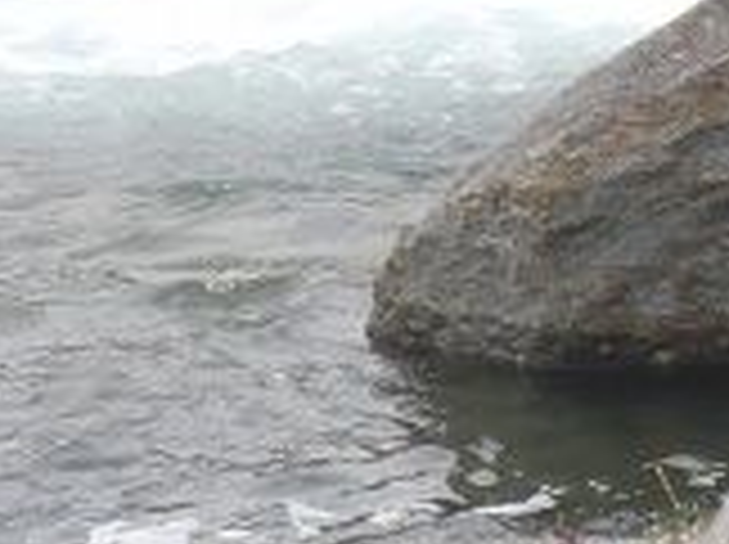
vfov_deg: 3.7
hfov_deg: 4.9
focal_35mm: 403
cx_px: 1274
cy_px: -139
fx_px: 8474
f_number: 5.1
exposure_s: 1/100
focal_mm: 18.2
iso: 100
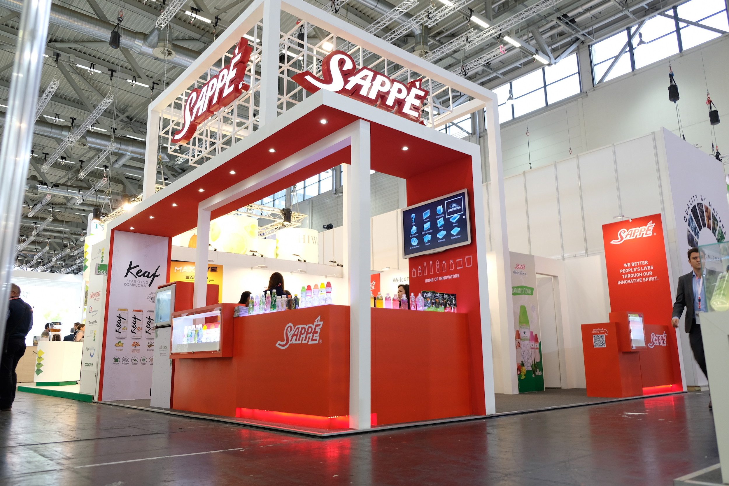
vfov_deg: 47.9
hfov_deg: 67.4
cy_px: 243
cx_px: 364
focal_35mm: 27
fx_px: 547
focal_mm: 18
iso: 400
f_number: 2.8
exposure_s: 1/60
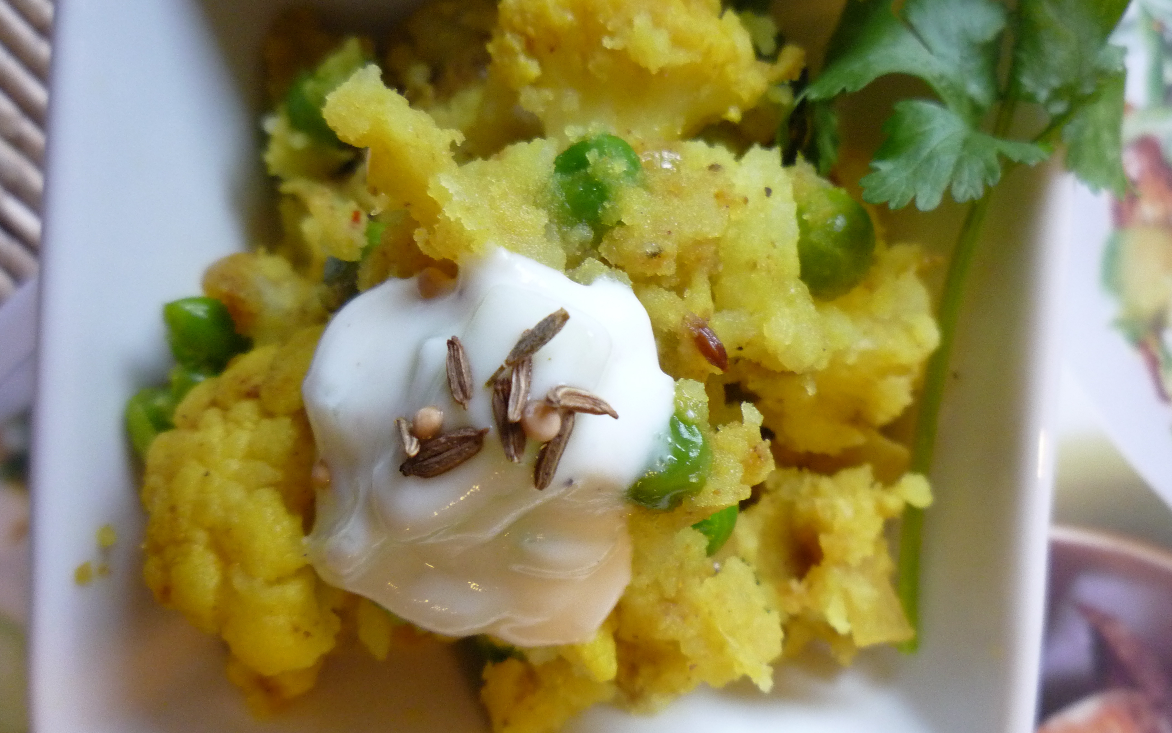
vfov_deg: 39.4
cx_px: 585
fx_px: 1022
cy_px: 384
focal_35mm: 32
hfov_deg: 59.7
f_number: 3.3
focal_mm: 5.2
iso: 320
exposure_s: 1/30
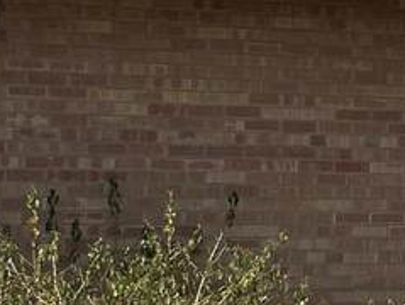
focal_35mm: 139
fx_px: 1629
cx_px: 386
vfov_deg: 10.7
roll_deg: -1.2
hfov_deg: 14.0
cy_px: 107
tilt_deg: +1.6
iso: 50
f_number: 1.5
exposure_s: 1/5882
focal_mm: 5.7
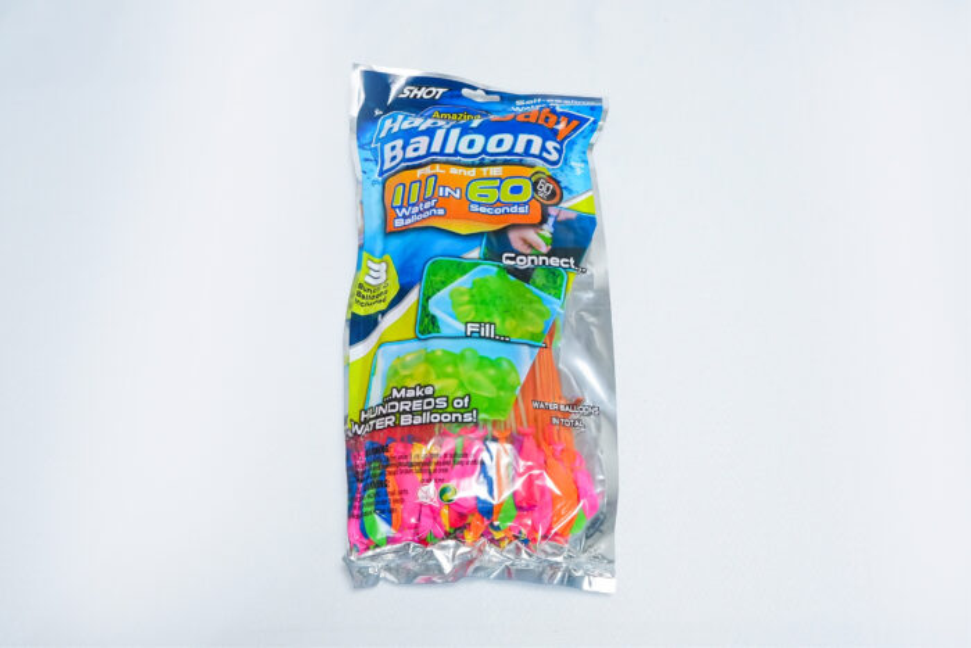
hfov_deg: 46.4
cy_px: 324
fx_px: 1133
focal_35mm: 42
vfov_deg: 31.9
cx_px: 486
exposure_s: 1/160
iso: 2500
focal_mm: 28
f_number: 9
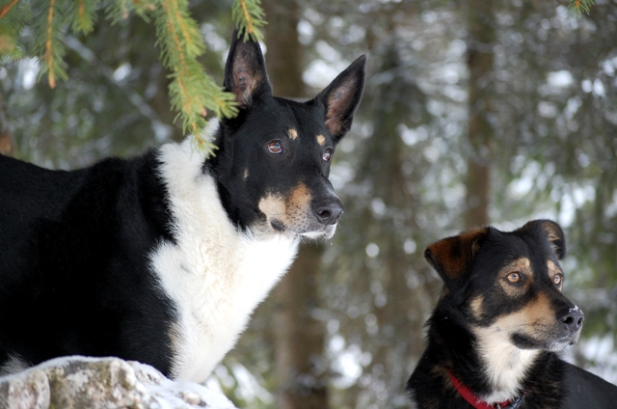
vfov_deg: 11.1
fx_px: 2104
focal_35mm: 123
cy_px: 204
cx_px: 308
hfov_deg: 16.7
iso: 450
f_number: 4.5
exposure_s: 1/125
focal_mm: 82
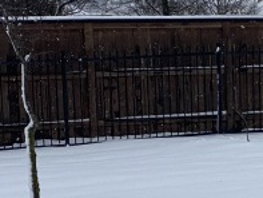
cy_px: 277
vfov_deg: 7.0
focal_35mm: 211
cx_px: 503
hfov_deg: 8.9
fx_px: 1604
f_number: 2
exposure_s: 1/1370
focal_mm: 6
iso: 20
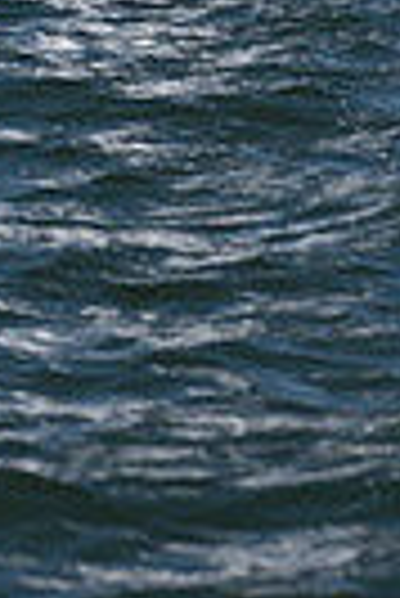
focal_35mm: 357
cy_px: -643
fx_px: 5934
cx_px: 231
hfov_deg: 3.9
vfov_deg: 5.6
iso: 200
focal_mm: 82
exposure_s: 1/800
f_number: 4.5
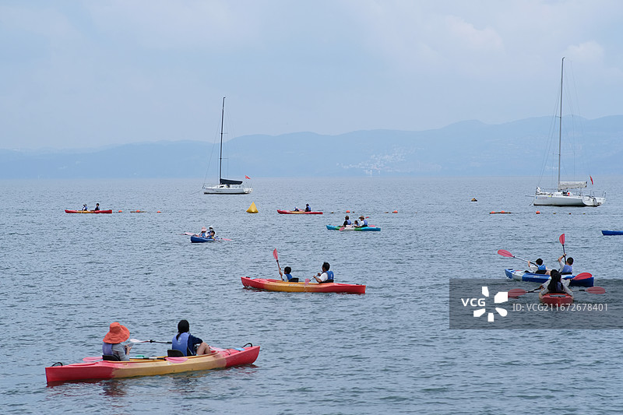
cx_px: 312
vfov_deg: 10.7
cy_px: 208
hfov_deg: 16.0
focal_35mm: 128
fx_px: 2215
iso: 250
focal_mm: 85
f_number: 3.6
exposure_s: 1/2000
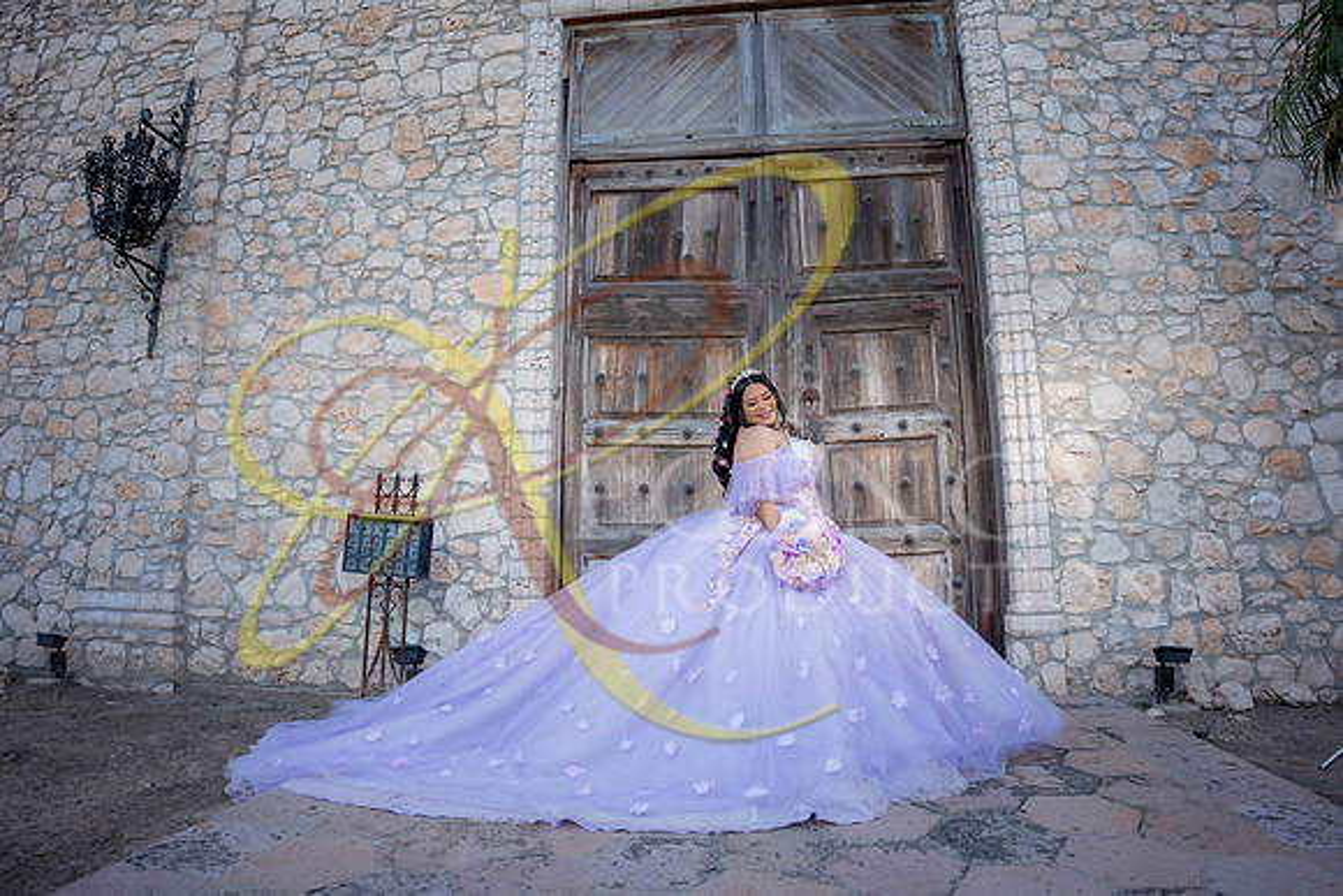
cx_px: 672
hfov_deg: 84.0
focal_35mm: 20
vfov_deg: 62.0
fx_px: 746
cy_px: 448
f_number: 2.8
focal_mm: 20
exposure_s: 1/500
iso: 125
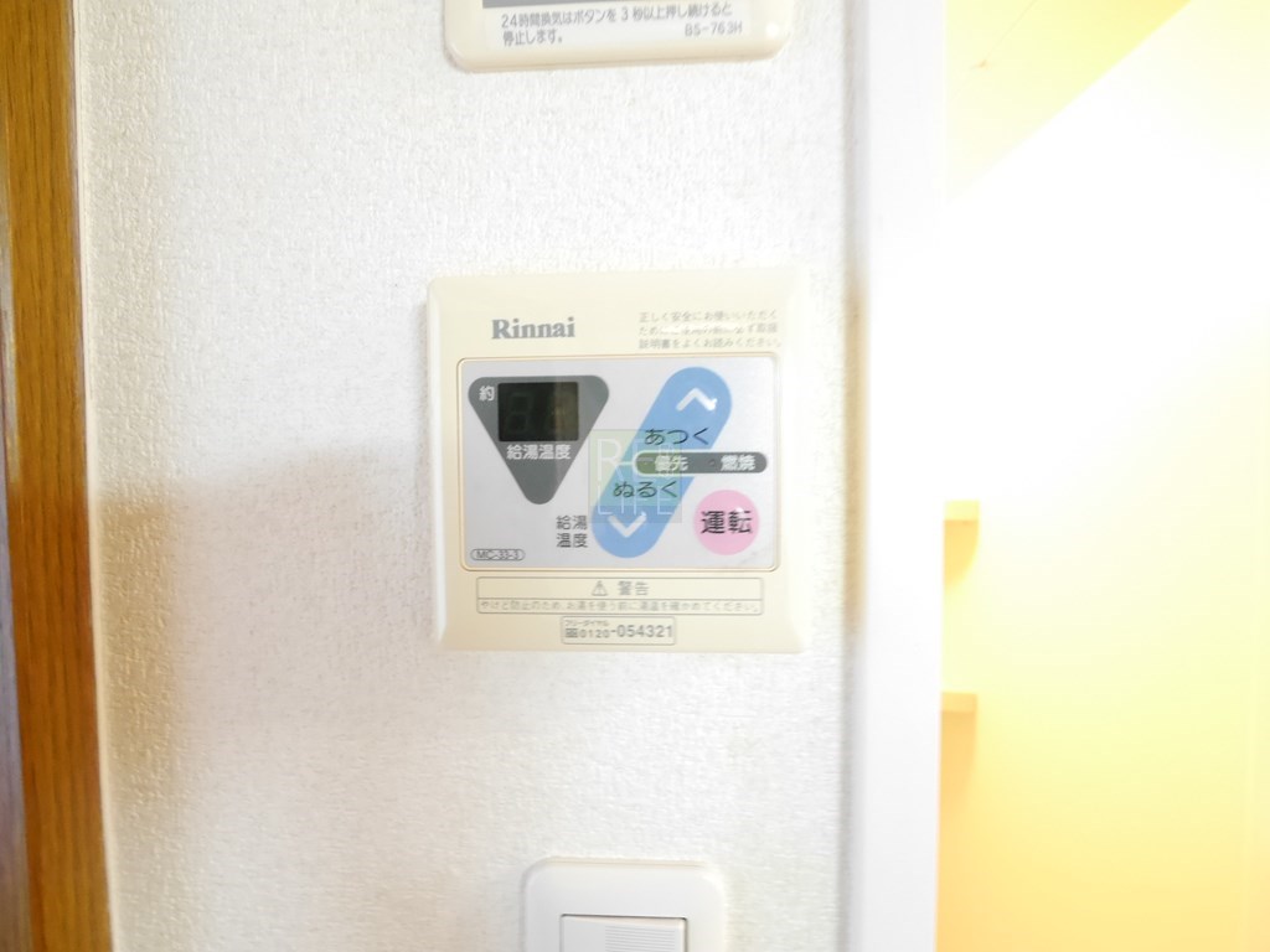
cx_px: 635
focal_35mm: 14
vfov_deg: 85.7
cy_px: 476
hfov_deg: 102.1
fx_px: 514
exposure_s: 1/13
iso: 3200
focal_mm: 7
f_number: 5
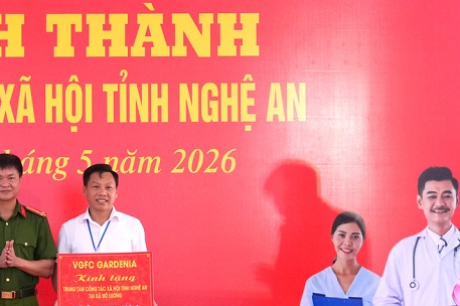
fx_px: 2005
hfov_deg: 12.9
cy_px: 234
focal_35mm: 157
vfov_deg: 8.7
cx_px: -1
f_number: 4
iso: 2000
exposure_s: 1/2000
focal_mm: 47
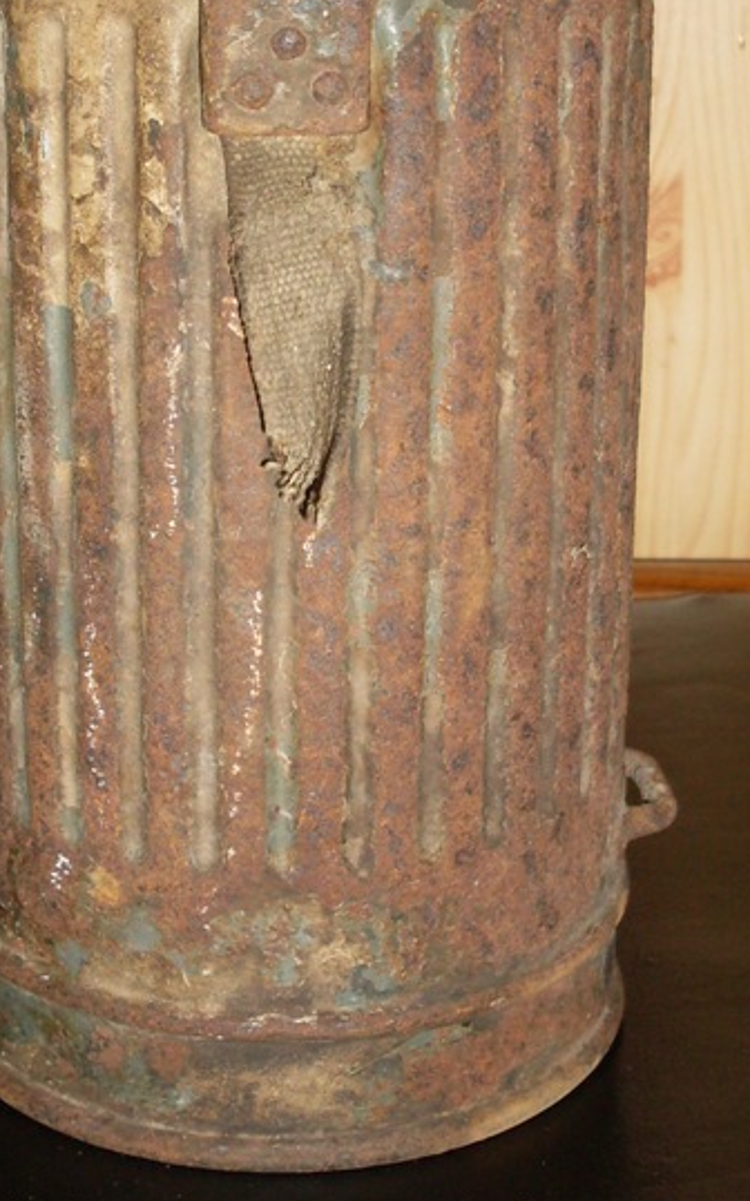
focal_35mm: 69
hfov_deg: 18.9
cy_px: 433
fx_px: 2258
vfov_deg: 29.6
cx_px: 320
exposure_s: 1/45
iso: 100
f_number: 2.8
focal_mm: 6.3
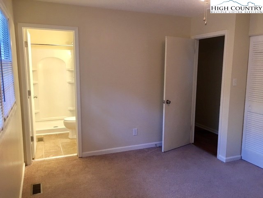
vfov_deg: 48.2
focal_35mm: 29
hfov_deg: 61.7
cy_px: 99
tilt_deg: -7.4
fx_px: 220
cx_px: 132
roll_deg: -0.5
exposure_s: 1/15
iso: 50
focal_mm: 4.15
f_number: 2.2
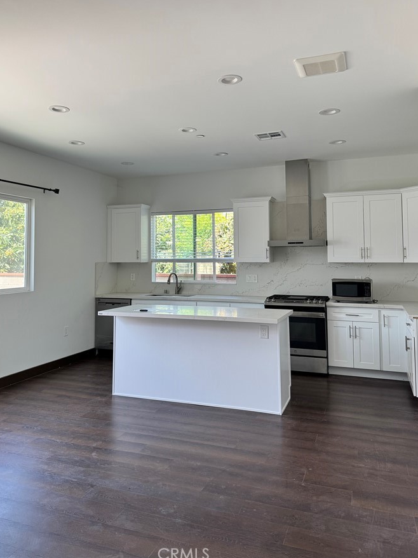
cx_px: 180
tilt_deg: +3.7
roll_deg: +0.3
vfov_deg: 63.1
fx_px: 451
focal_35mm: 28
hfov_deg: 49.6
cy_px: 238
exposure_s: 1/124
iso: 50
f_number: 1.78
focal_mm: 6.76
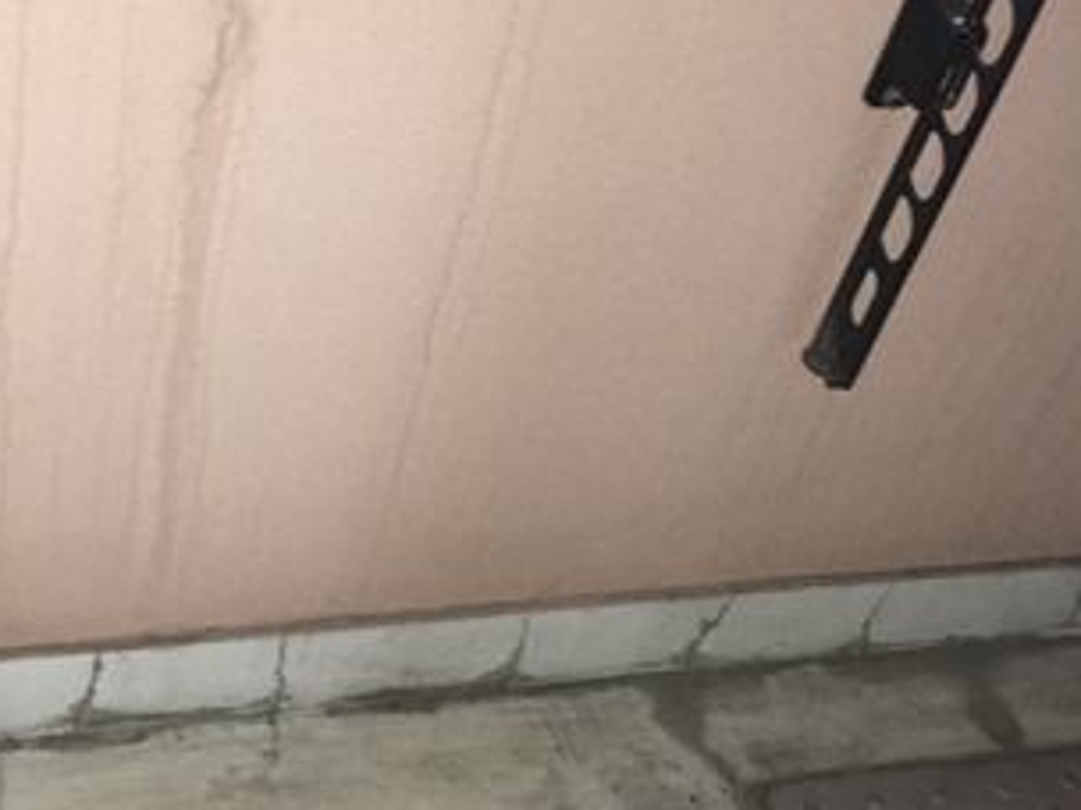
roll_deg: -9.1
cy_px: 391
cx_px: 263
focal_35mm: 61
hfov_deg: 31.1
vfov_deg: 24.0
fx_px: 1905
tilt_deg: -44.4
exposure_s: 1/17
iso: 200
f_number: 2.2
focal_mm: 4.15
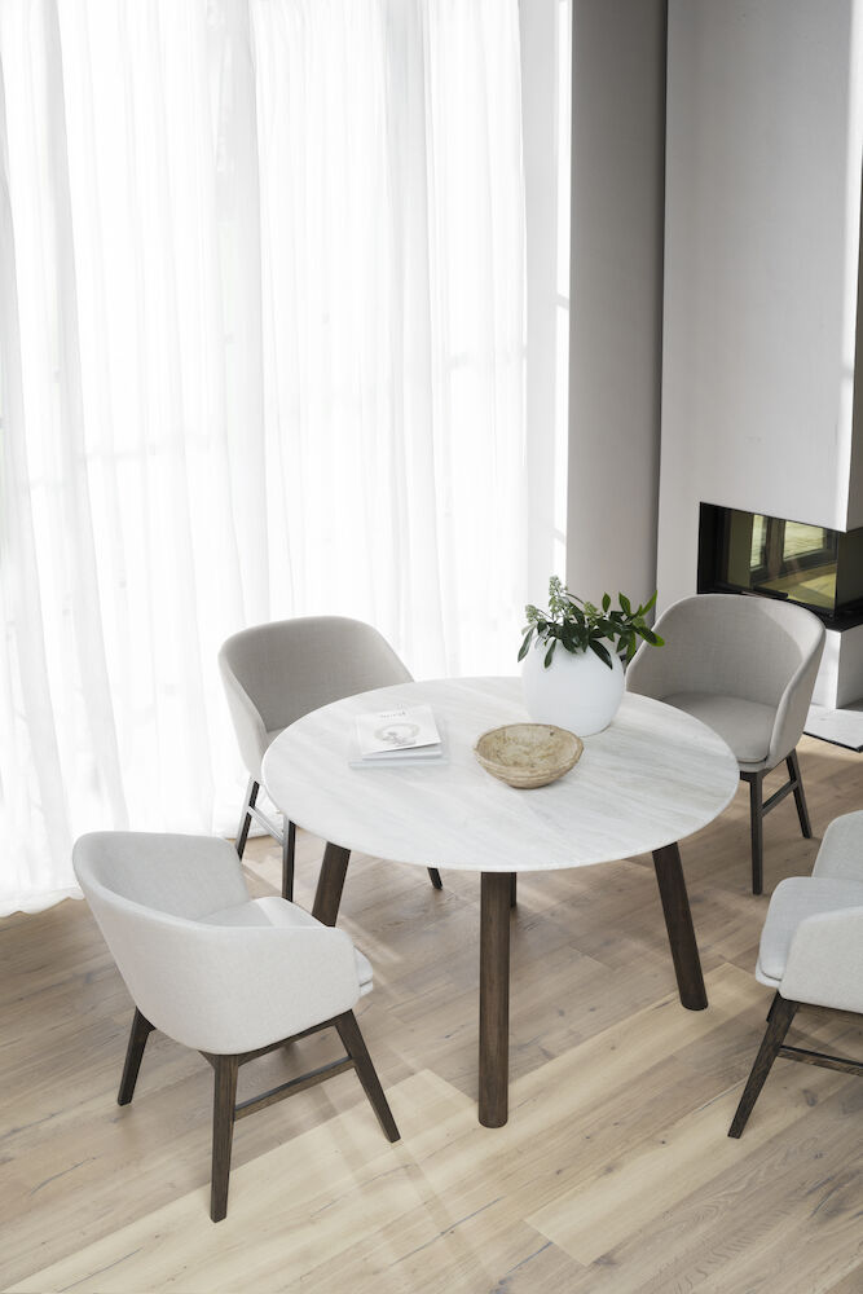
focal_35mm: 39
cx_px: 432
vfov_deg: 49.5
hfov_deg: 34.2
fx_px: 1402
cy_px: 647
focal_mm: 39
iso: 100
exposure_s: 1/2.5
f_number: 5.6
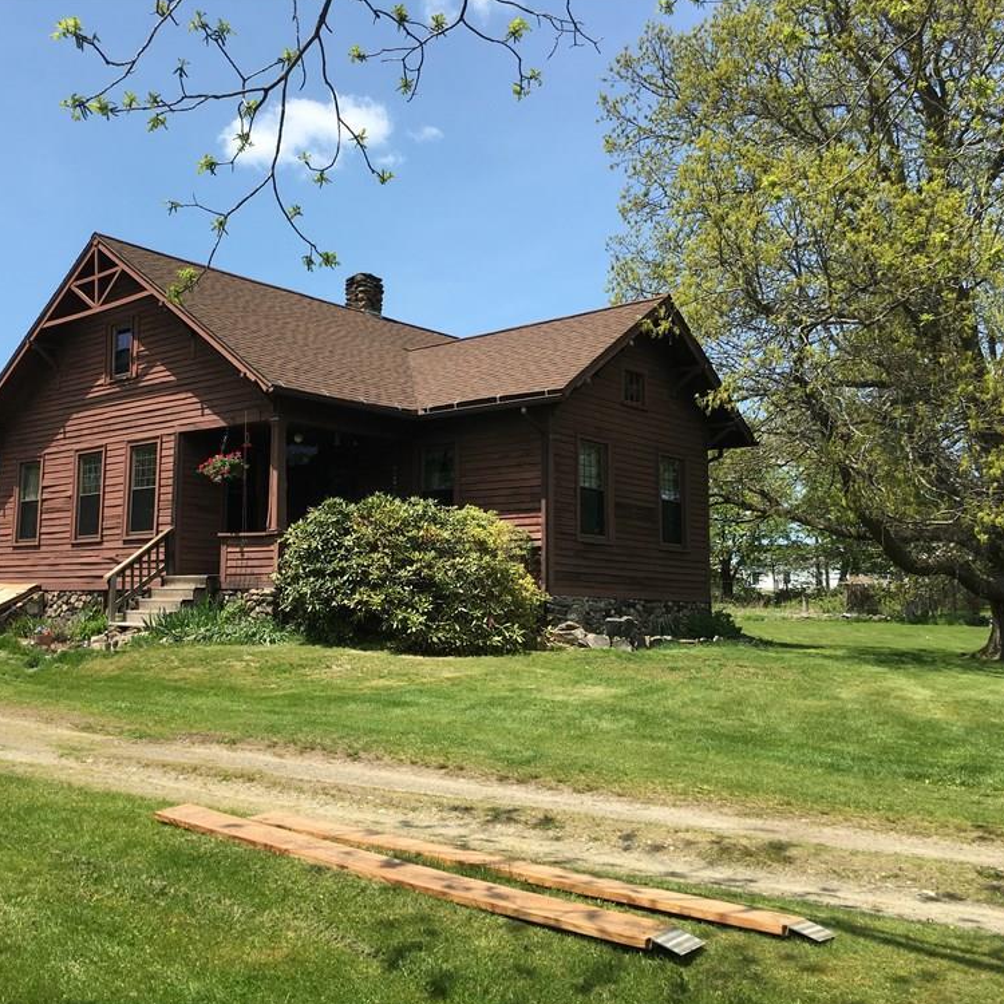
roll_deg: -0.7
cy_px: 507
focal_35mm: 35
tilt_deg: +4.9
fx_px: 1148
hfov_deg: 46.7
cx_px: 359
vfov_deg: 47.2
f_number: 2.2
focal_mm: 4.15
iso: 25
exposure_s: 1/1221
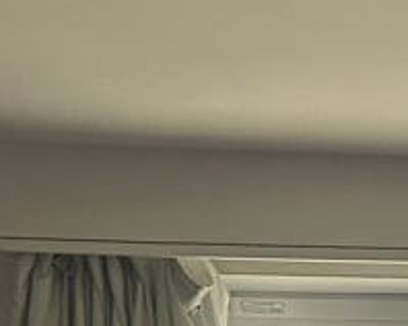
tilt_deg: -5.4
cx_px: 1383
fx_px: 2473
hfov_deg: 7.7
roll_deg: +0.0
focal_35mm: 205
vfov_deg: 6.9
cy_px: 912
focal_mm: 5.7
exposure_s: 1/389
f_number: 1.5
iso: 50
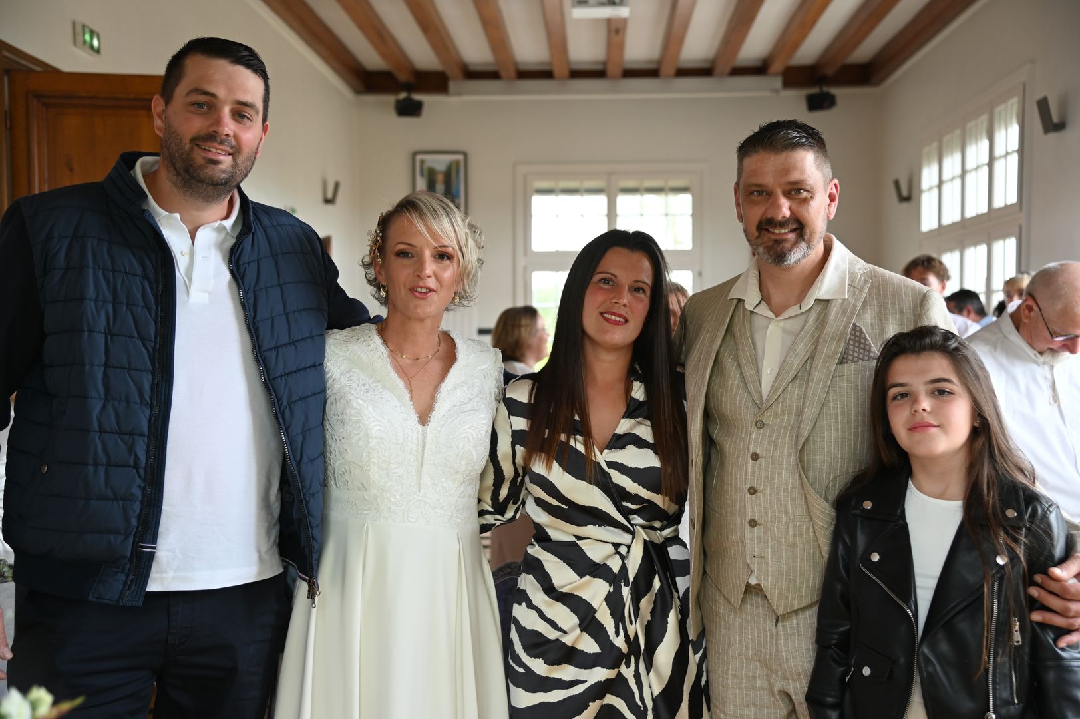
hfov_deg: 42.8
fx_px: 1379
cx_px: 540
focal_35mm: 46
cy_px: 360
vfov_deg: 29.2
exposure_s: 1/125
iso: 720
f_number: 4
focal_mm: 46
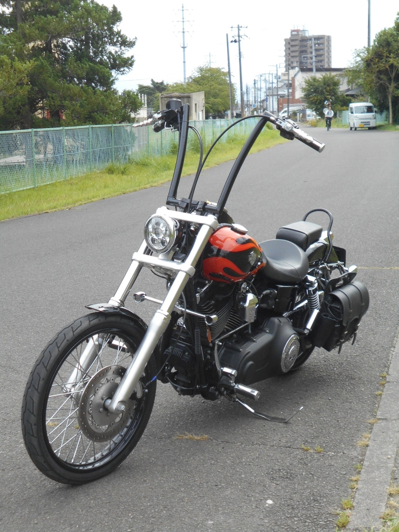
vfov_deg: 29.4
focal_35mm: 66
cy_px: 266
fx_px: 1014
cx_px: 200
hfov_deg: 22.3
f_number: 5.3
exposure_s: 1/250
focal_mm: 11.6
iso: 125
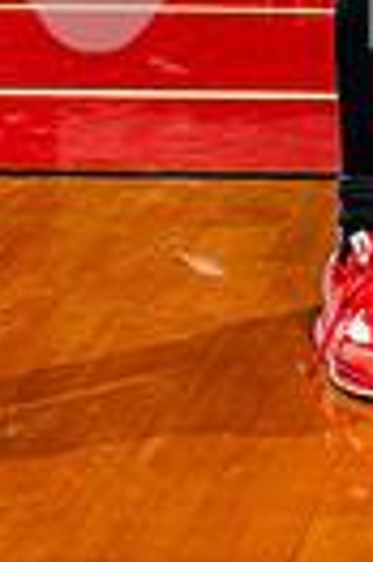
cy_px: -382
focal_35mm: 162
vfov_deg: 11.9
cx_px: 523
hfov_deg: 8.3
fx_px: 2524
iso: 100
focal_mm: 47
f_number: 5.6
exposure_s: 1/250
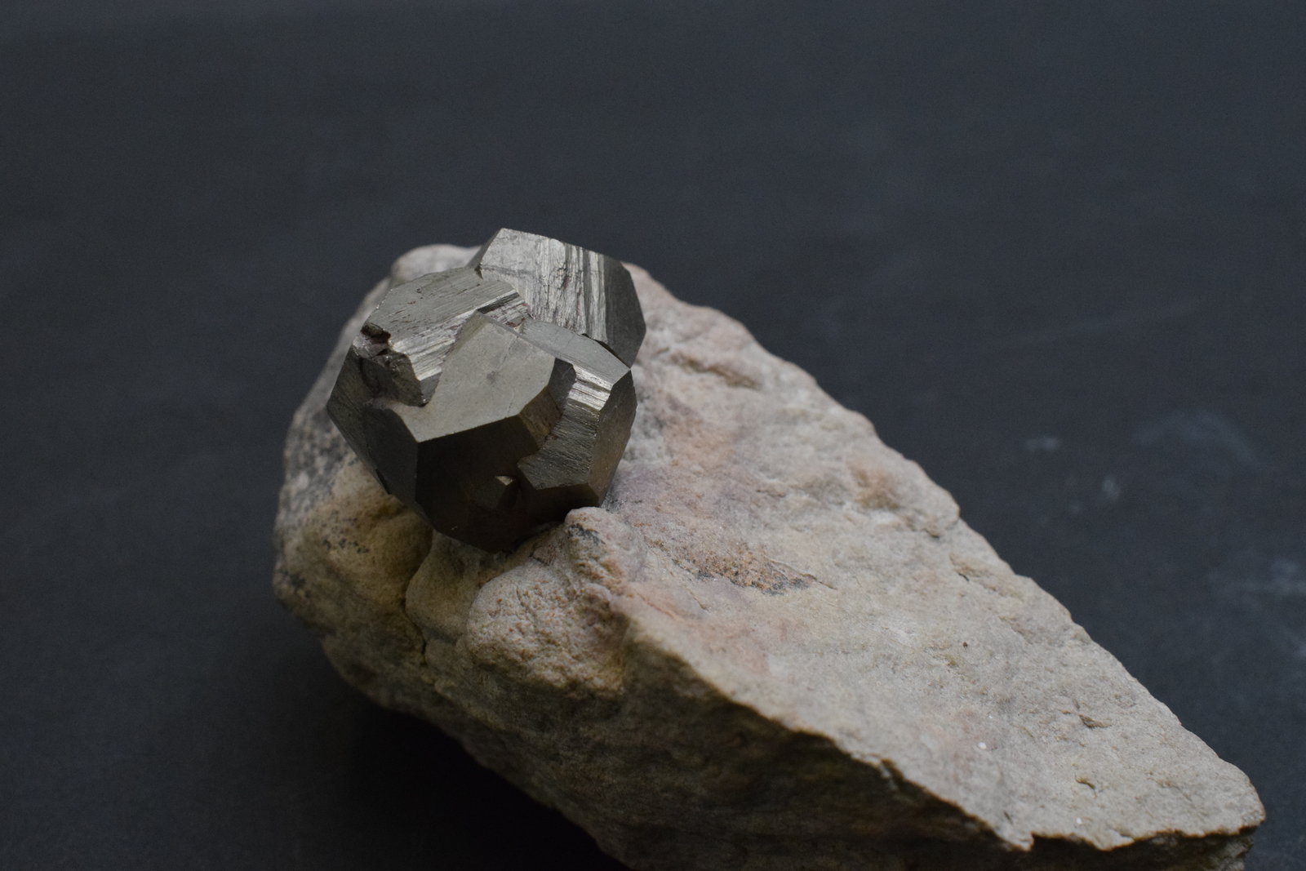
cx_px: 653
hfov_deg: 43.6
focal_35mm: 45
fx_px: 1633
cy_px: 436
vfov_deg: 29.9
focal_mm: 30
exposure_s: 1/500
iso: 3200
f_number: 11
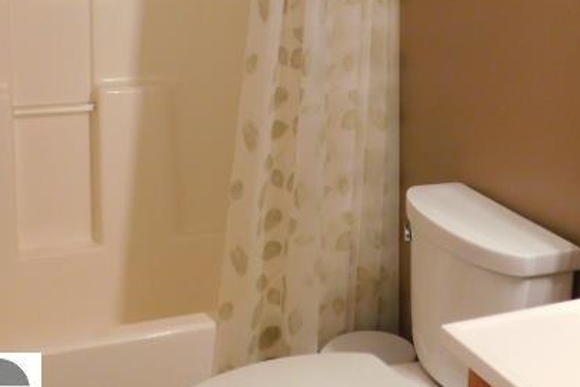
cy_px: 94
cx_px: 406
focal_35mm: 59
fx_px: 951
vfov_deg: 22.8
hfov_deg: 33.5
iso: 400
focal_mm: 6.3
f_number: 3.5
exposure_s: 1/13
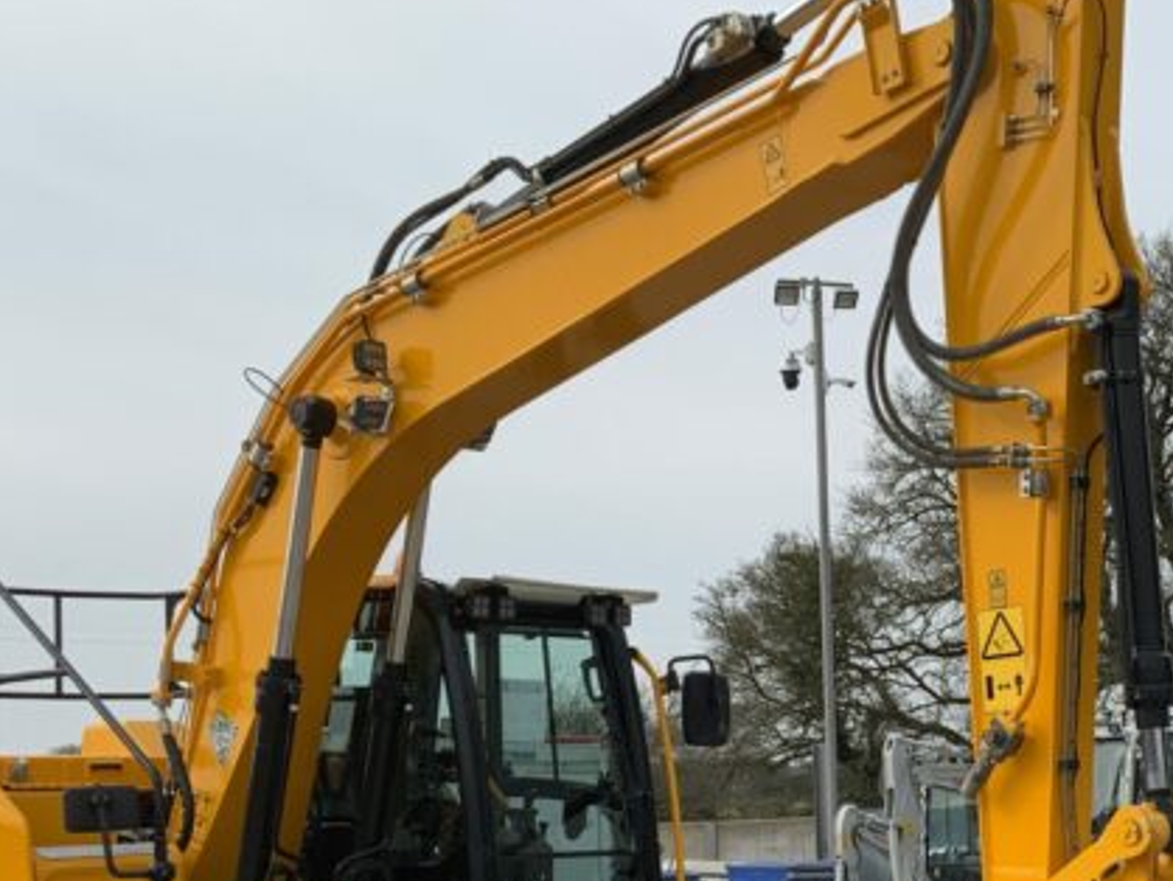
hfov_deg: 26.9
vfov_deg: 20.5
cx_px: 934
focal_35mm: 71
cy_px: 699
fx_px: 2407
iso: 16
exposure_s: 1/666
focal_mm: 3
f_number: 1.8
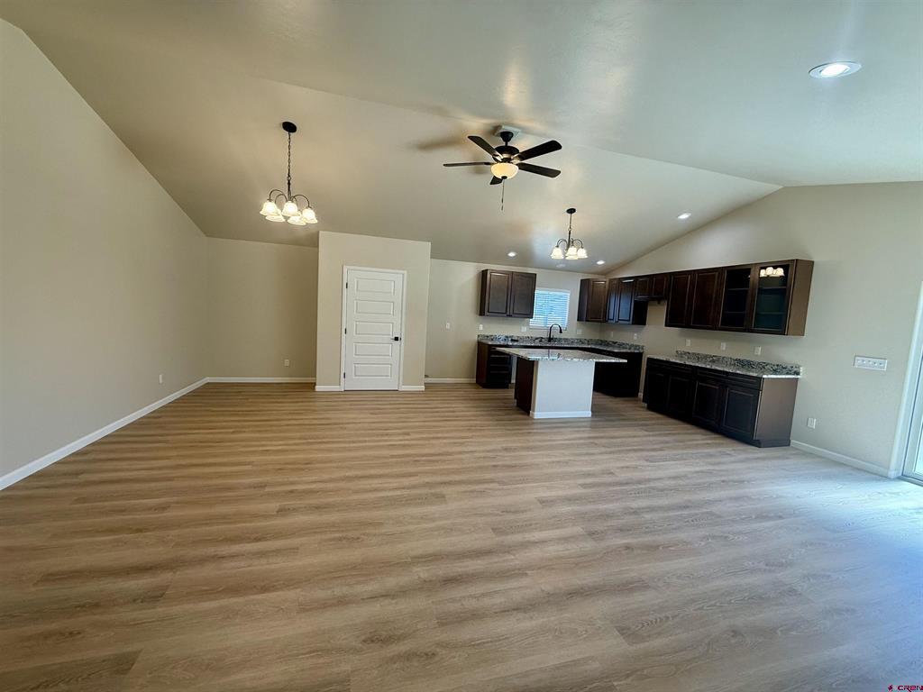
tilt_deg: -4.7
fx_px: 373
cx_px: 462
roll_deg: -3.4
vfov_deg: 85.7
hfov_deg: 102.1
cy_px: 346
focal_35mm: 14
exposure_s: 1/120
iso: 80
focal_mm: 2.22
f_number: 2.2
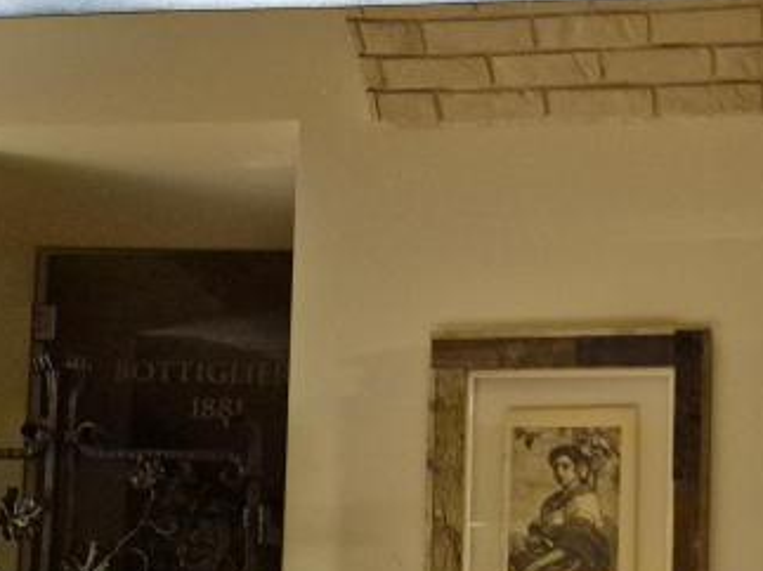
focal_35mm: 57
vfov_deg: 23.6
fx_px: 1256
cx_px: 704
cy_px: 670
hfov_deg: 32.0
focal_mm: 5.4
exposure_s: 1/100
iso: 2000
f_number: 1.8
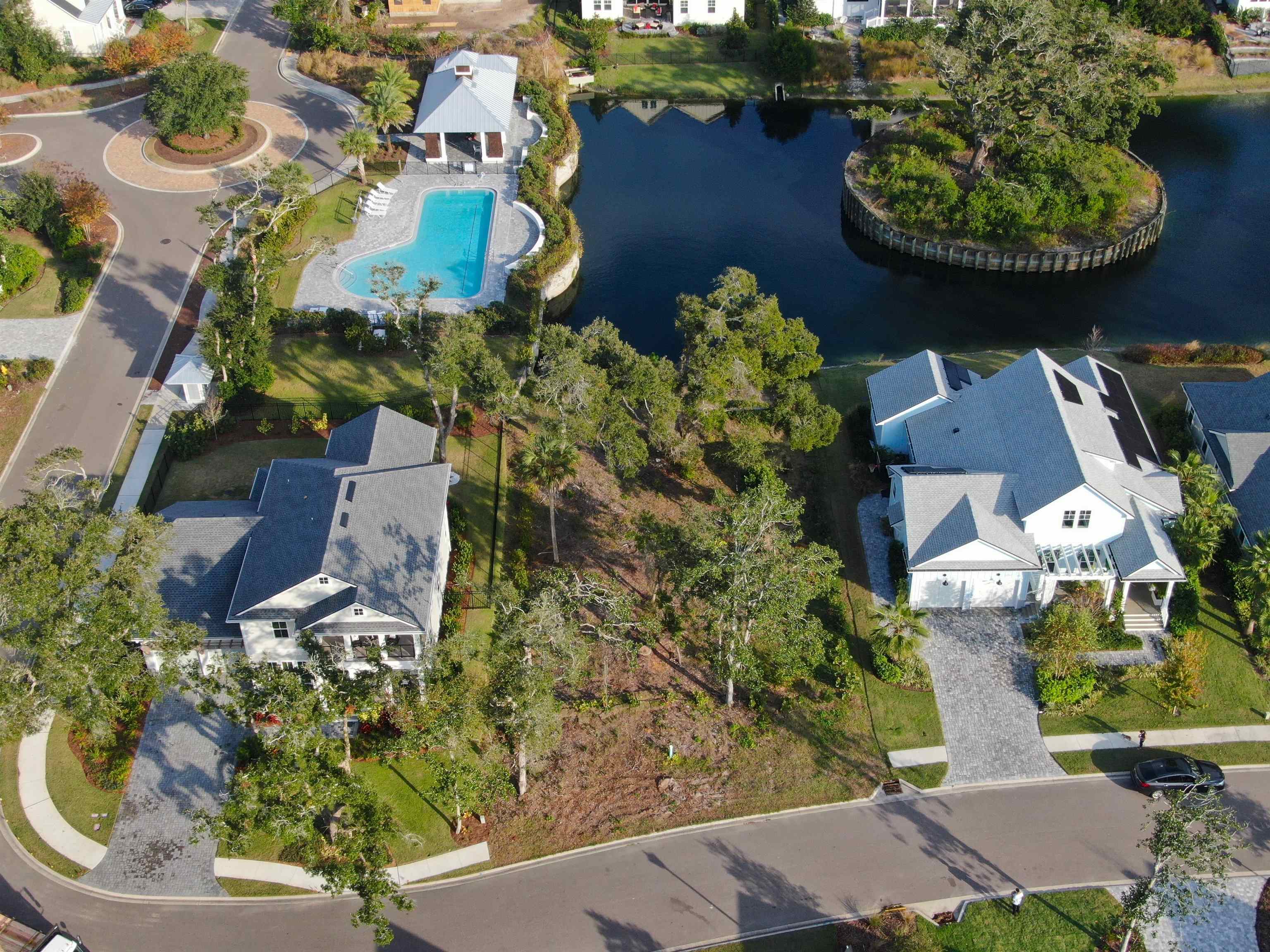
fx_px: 1614
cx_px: 635
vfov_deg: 32.9
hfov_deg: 42.9
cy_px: 476
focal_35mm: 44
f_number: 3.6
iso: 100
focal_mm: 7.71
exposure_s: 1/500
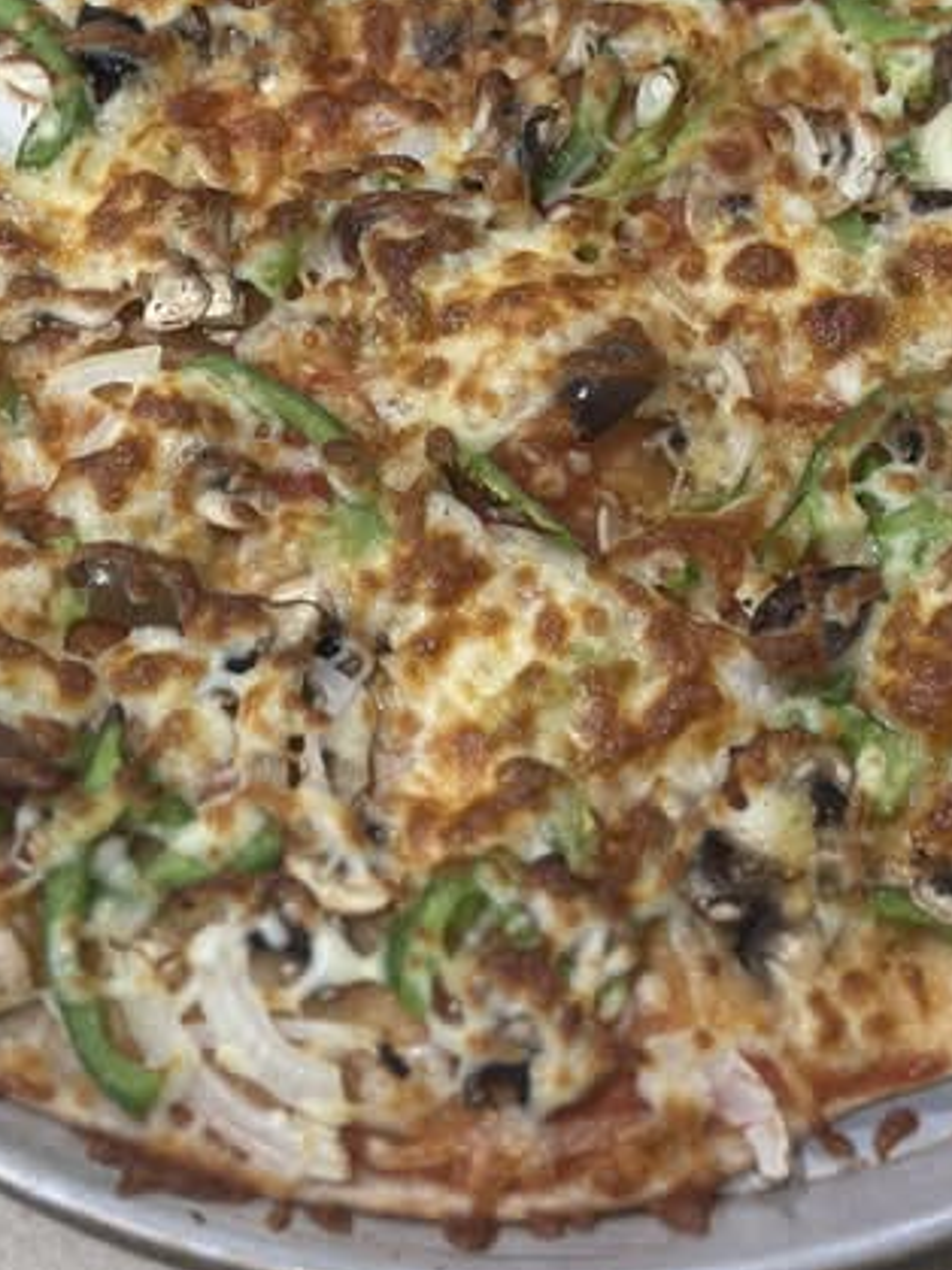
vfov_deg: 22.9
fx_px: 3082
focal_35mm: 84
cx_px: 531
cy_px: 196
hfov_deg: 17.6
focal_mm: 6.86
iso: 250
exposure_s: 1/50
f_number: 1.78
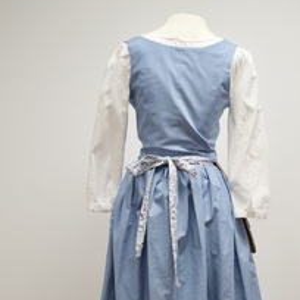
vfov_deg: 22.6
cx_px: 185
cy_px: 221
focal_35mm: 76
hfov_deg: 22.7
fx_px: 745
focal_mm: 27
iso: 1600
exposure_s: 1/250
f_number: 4
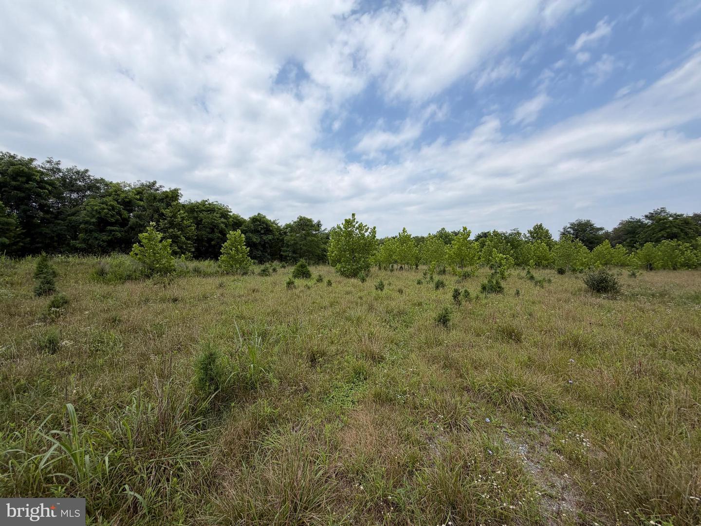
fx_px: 284
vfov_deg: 85.7
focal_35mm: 14
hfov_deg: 102.1
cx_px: 350
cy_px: 263
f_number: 2.2
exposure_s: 1/1033
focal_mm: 2.22
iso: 20
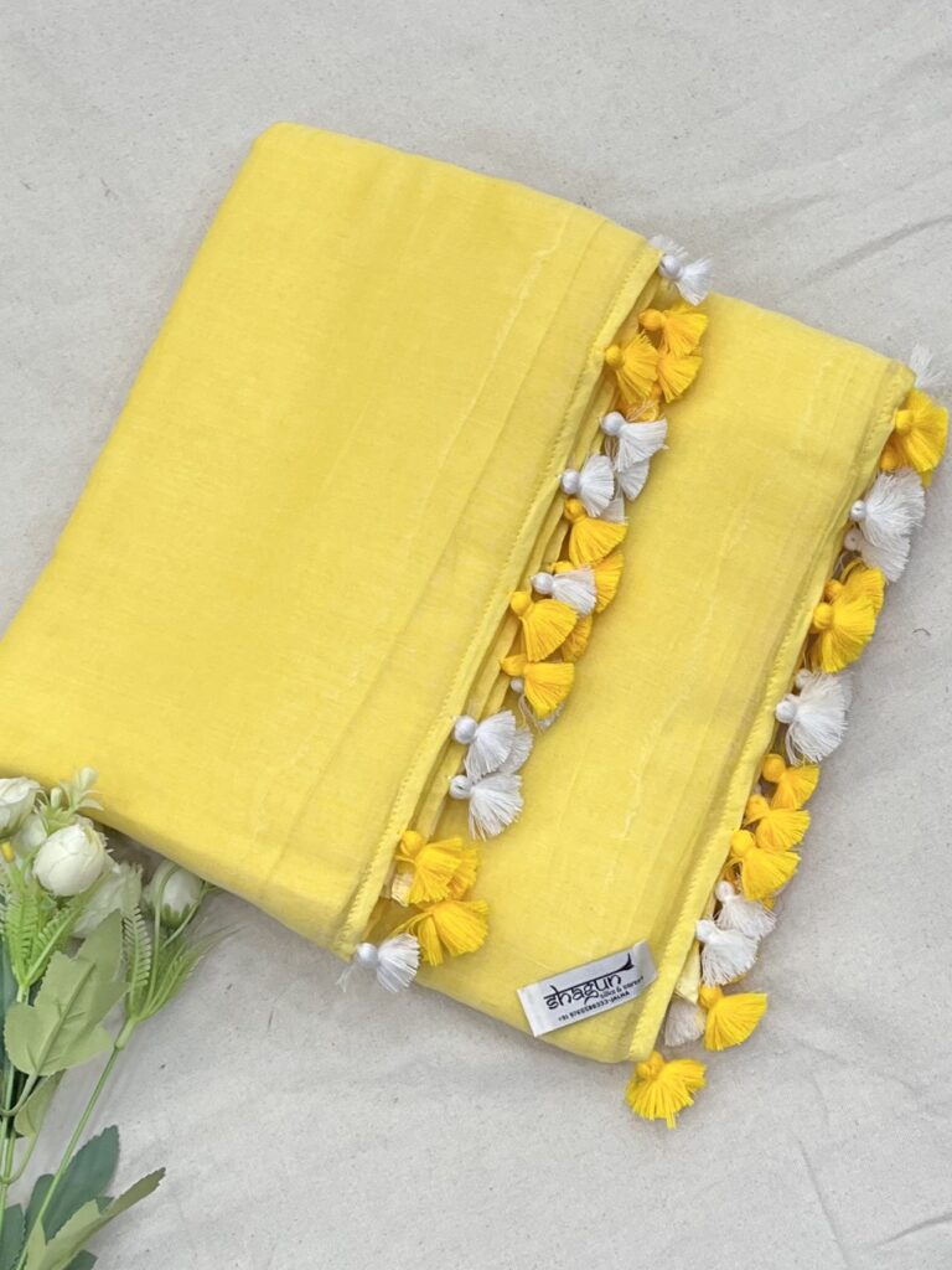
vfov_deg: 67.3
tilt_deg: -75.2
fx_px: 953
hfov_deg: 53.1
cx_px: 476
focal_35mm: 26
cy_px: 635
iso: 80
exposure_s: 1/100
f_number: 1.6
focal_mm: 5.1
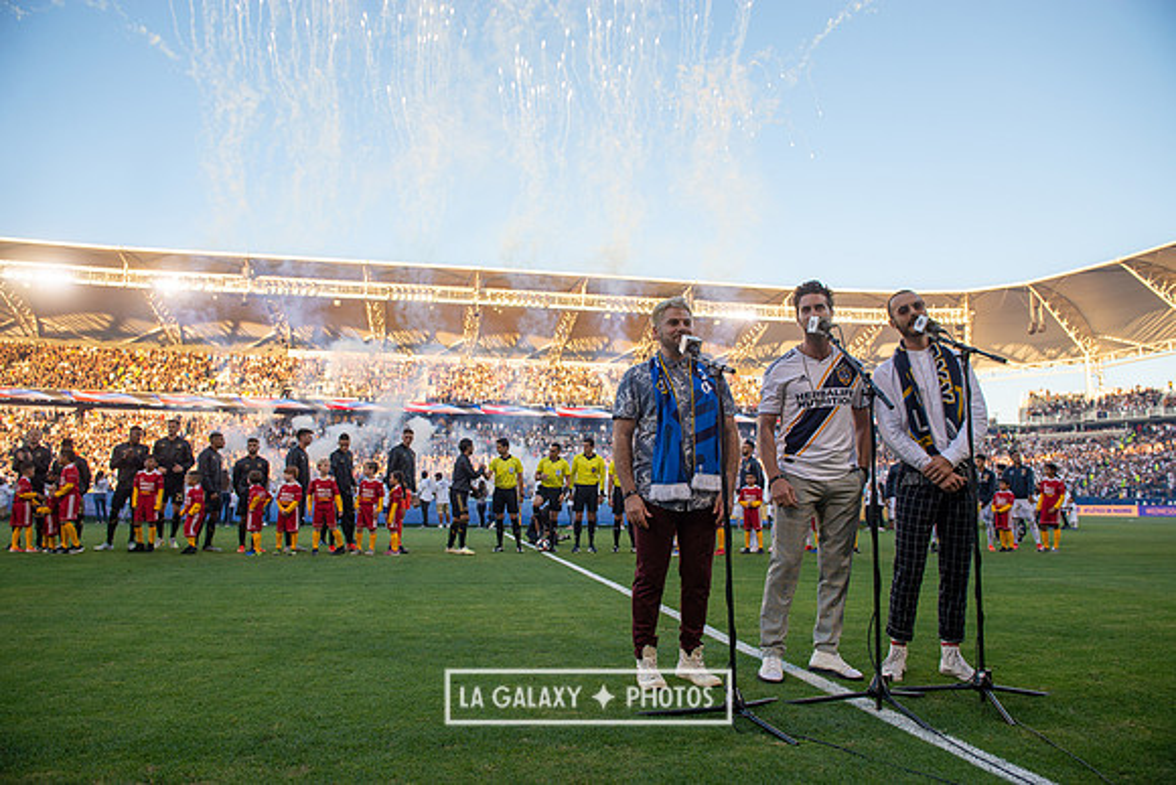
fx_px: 784
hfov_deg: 73.7
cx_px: 588
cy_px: 392
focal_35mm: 24
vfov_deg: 53.2
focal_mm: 24
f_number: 4.5
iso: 160
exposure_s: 1/500
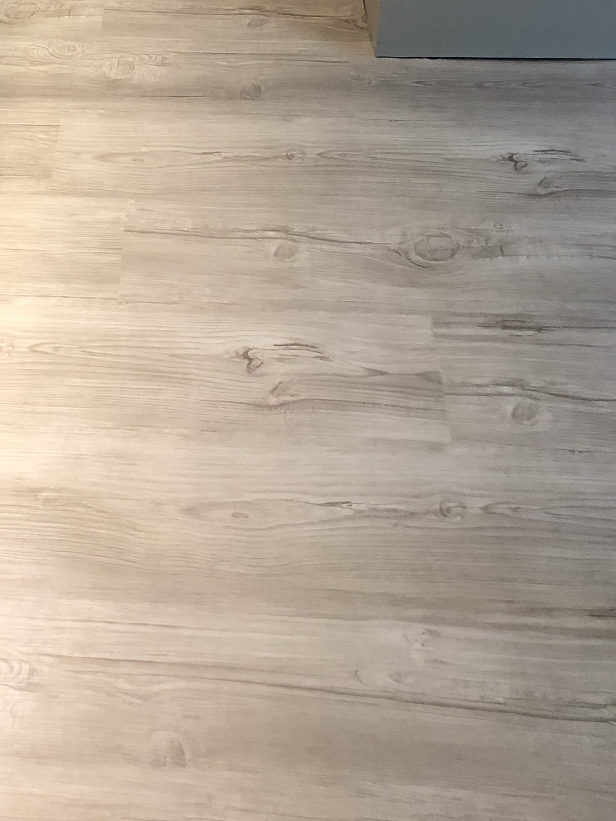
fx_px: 1471
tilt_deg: -31.5
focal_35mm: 62
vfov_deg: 29.3
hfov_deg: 22.9
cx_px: 32
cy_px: 16
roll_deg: +0.2
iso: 64
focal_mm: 4
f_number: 1.8
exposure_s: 1/15
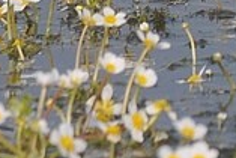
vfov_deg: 0.4
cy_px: -136
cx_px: 579
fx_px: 21056
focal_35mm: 3209
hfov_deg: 0.6
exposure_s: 1/1250
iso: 400
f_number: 8
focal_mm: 420
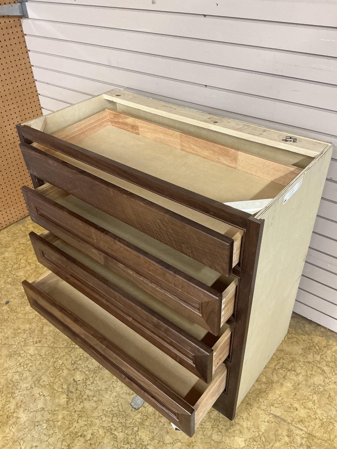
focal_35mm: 29
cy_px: 224
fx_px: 376
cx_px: 168
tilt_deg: -36.9
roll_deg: +2.5
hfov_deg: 48.2
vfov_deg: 61.7
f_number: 1.8
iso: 200
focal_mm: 3
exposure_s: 1/60
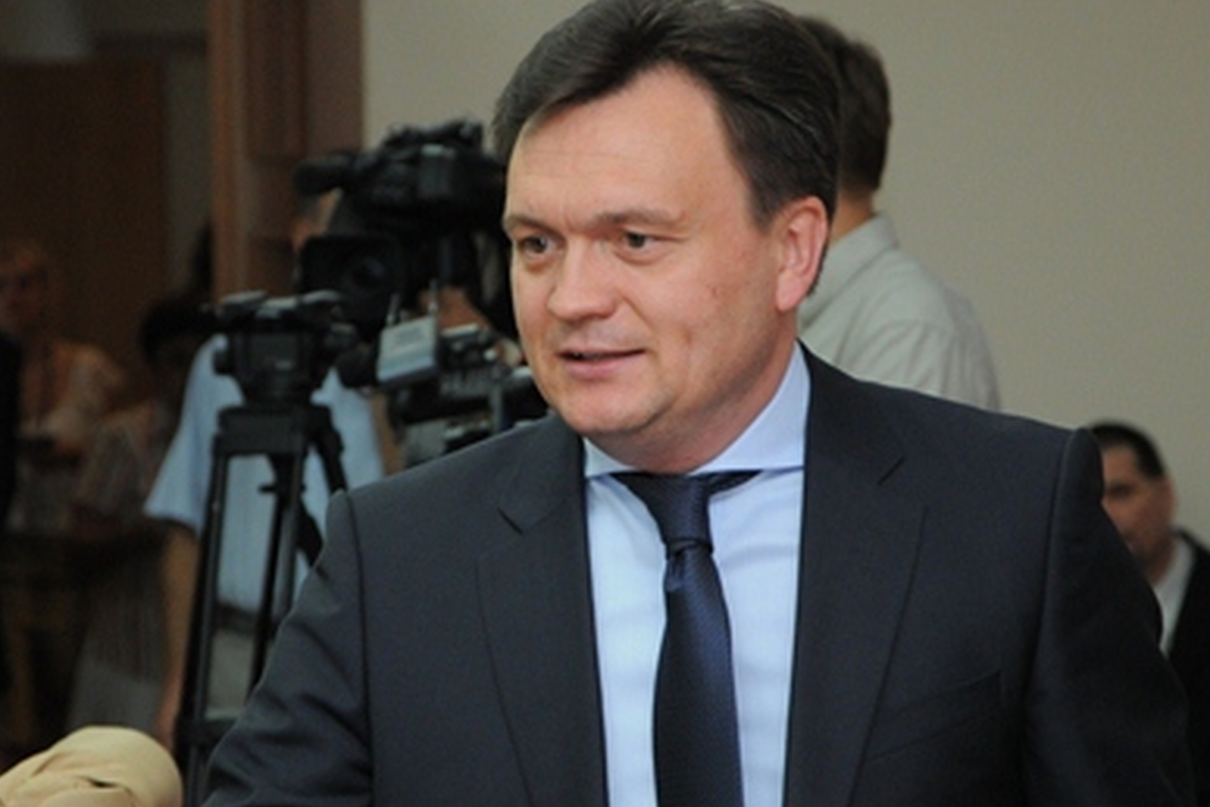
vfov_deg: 8.0
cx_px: 663
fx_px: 5747
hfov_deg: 12.0
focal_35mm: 171
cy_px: 416
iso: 1250
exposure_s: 1/160
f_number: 5.6
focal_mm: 98
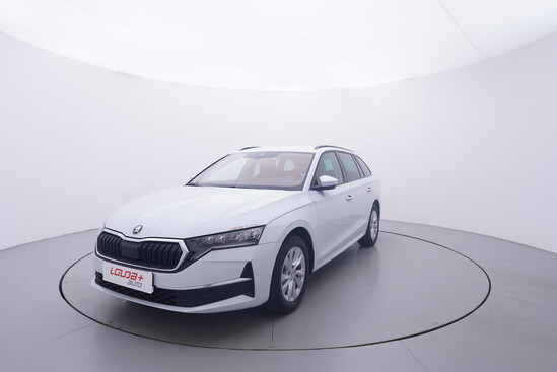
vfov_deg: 56.2
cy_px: 186
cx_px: 278
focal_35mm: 22
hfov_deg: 77.3
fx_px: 348
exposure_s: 1/80
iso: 200
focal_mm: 15
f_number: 5
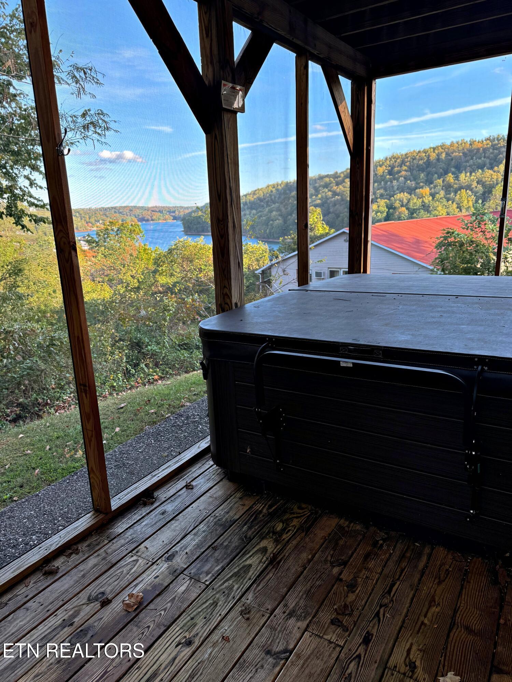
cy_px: 341
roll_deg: +2.8
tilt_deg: -14.7
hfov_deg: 56.8
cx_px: 256
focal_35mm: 24
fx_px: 473
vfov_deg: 71.6
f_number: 1.78
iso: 80
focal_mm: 6.76
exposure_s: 1/253
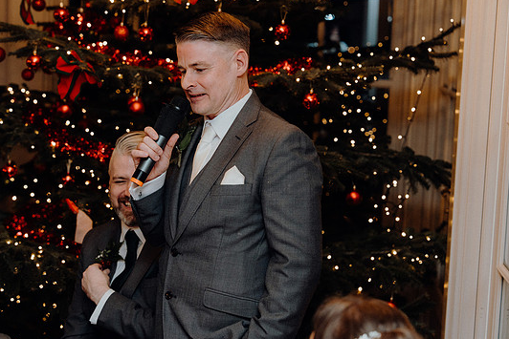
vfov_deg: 18.7
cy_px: 159
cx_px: 237
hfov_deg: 27.7
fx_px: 1032
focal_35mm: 73
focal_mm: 67
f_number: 3.5
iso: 2500
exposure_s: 1/160
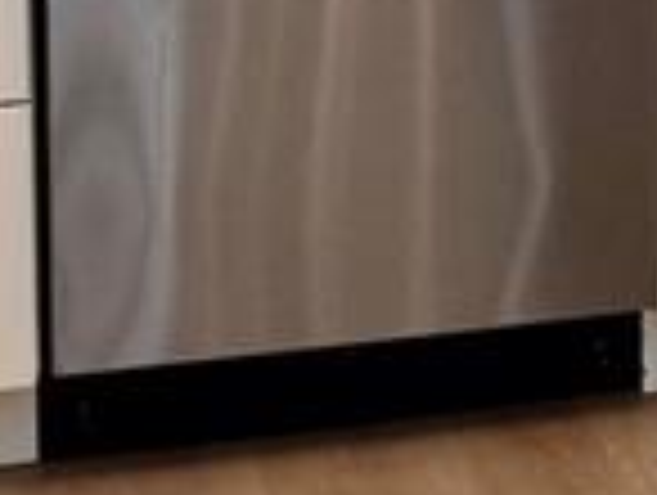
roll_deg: -0.1
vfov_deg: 8.4
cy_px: -464
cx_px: 716
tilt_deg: -8.0
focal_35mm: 168
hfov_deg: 11.6
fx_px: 3194
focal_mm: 6.76
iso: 125
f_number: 1.78
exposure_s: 1/224
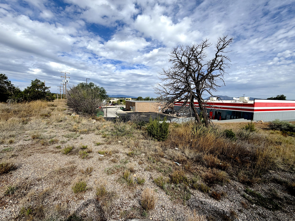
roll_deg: -1.4
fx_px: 119
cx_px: 148
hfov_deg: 102.1
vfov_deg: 85.7
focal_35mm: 14
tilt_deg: -4.8
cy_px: 110
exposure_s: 1/1125
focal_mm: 2.22
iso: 20
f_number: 2.2
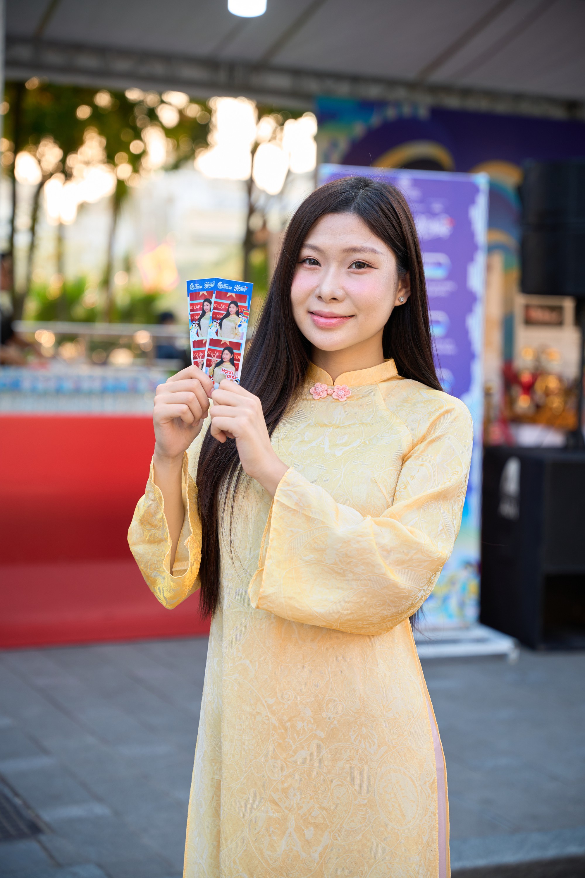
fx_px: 1479
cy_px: 439
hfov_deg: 22.4
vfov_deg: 33.0
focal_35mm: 61
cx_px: 292
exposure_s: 1/250
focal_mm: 60.7
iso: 400
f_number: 2.8
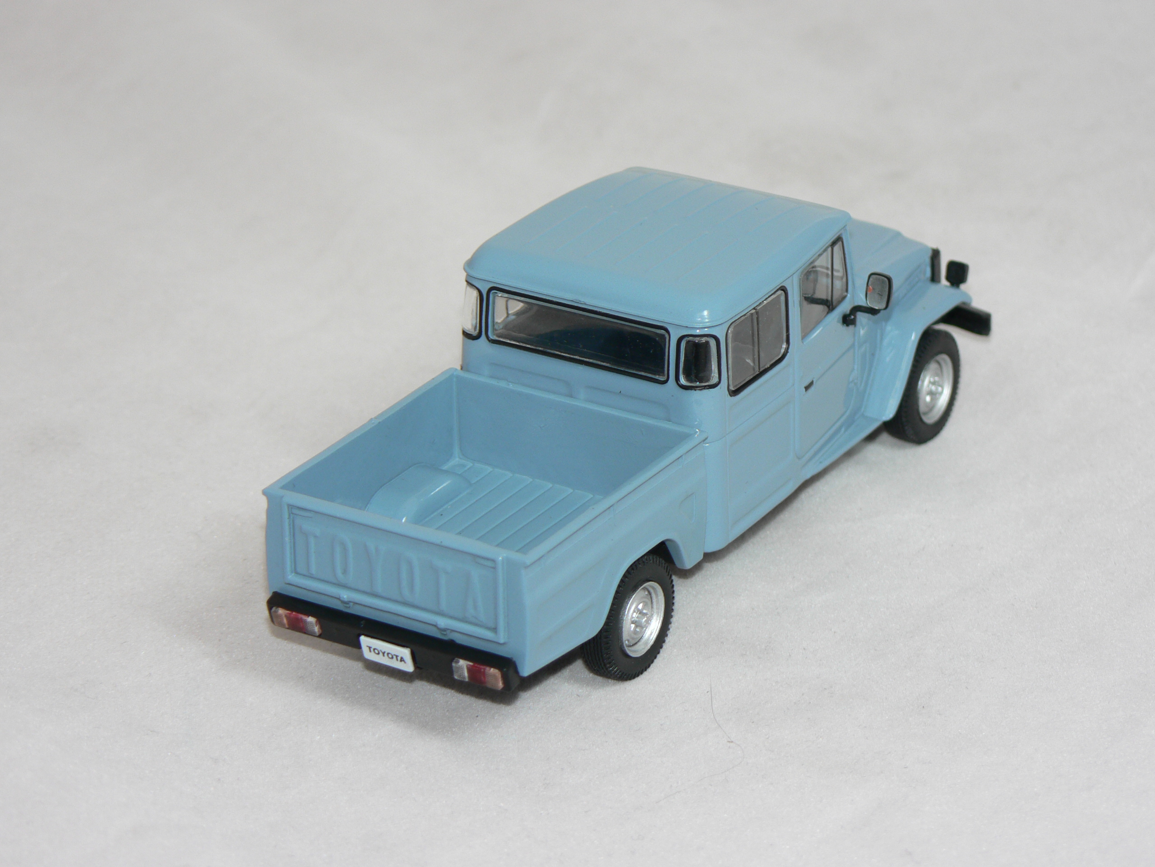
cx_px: 578
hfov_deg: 13.4
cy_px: 434
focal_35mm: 147
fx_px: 4905
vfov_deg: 10.1
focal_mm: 24.6
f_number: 3.3
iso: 80
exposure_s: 1/60
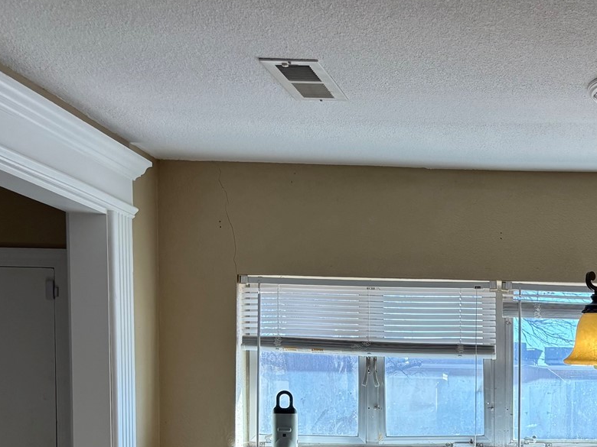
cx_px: 619
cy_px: 462
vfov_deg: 22.0
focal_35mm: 64
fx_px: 1104
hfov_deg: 28.1
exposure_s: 1/272
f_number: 1.6
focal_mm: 5.96
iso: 50
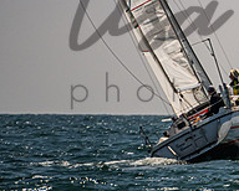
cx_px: 463
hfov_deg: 1.5
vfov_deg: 1.2
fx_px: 9382
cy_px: -52
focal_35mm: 1325
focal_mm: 340
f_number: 8
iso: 500
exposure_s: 1/4000
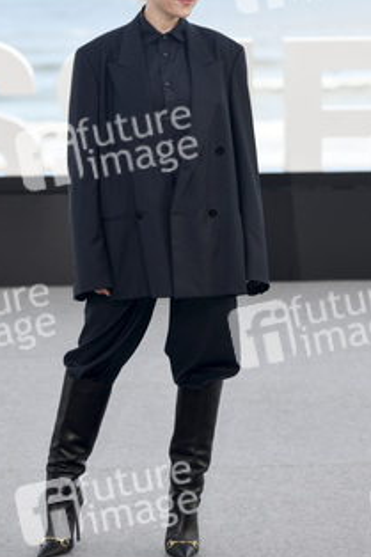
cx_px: 158
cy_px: 238
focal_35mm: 125
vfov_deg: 16.4
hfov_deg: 11.0
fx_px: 1934
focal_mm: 98
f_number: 4
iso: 320
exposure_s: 1/800
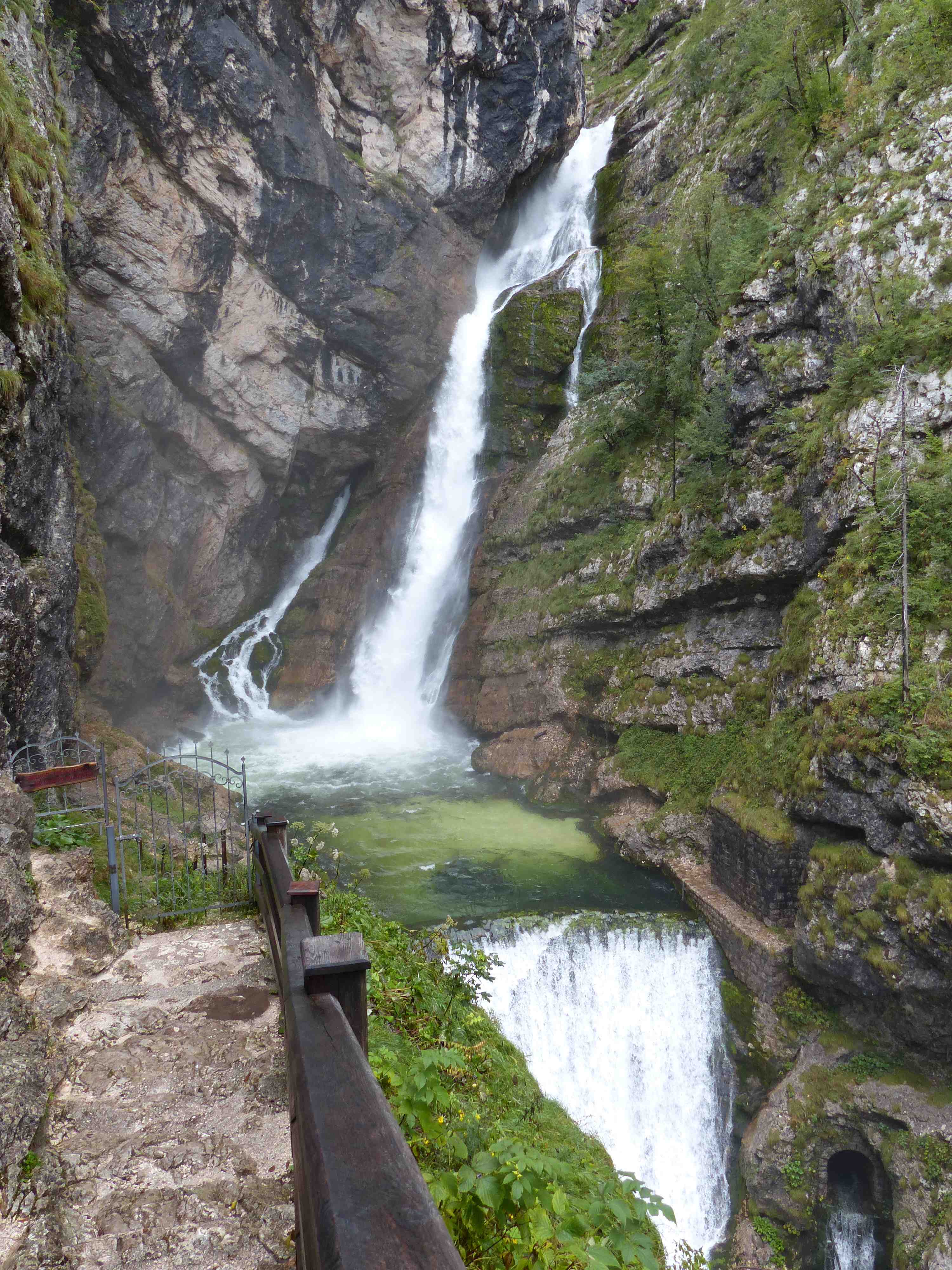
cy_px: 635
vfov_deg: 67.3
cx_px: 476
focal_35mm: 26
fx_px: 953
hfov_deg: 53.1
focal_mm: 4.5
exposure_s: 1/125
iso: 100
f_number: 4
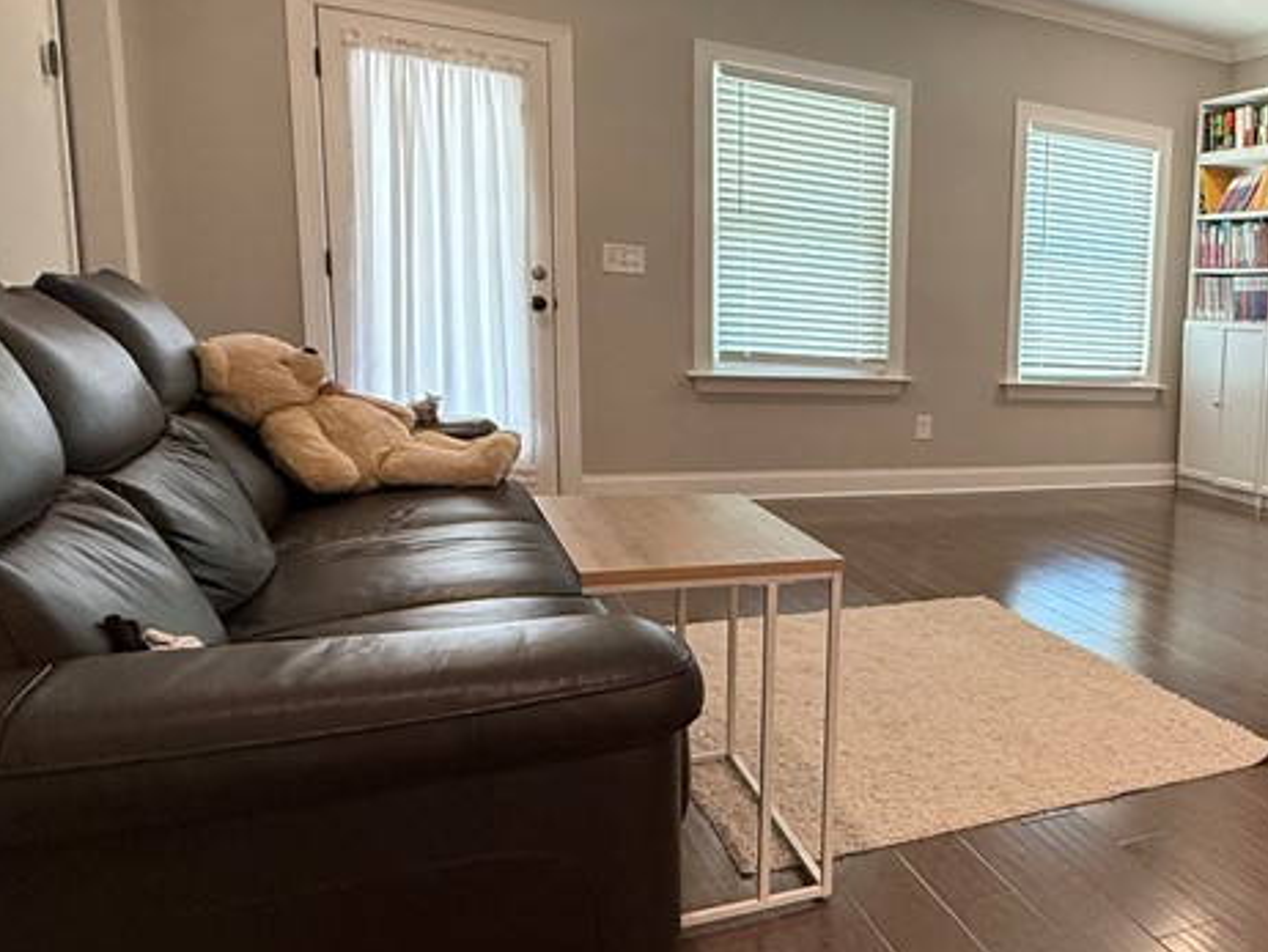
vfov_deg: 45.5
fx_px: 1136
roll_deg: -4.0
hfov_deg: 50.1
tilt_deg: -7.4
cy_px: 499
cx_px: 1197
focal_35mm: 31
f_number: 2.2
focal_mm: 2.22
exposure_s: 1/120
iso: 320
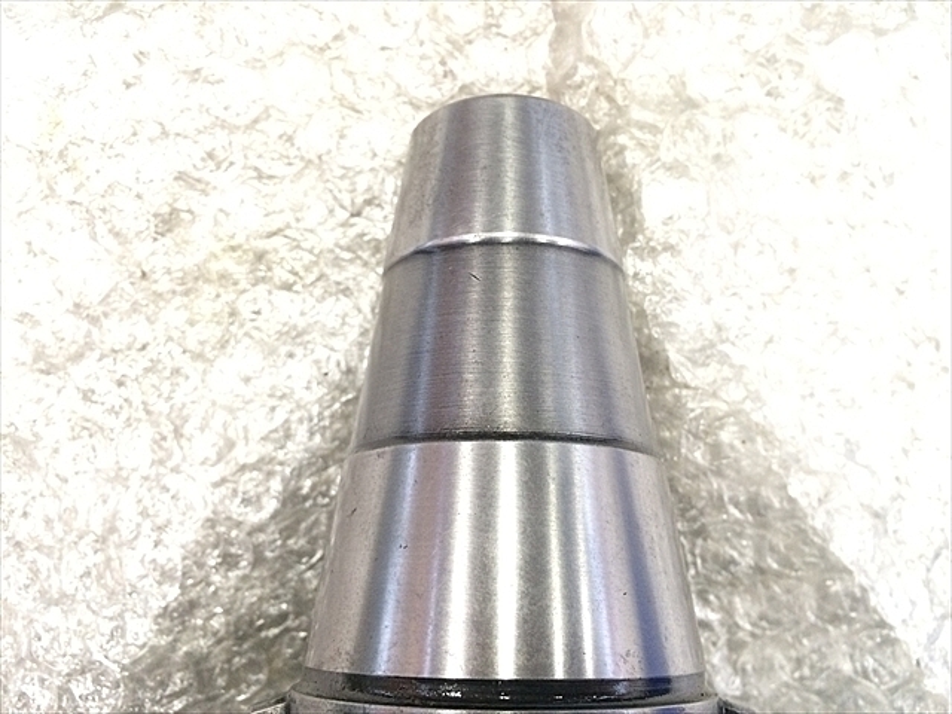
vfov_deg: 48.2
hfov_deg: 61.7
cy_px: 357
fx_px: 798
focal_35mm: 29
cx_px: 476
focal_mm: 4.15
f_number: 2.2
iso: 250
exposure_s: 1/30
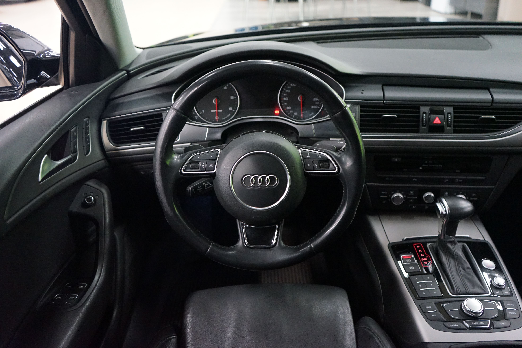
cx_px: 261
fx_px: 420
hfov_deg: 63.7
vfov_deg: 45.0
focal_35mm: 29
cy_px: 174
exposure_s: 1/40
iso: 6400
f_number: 3.5
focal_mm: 29
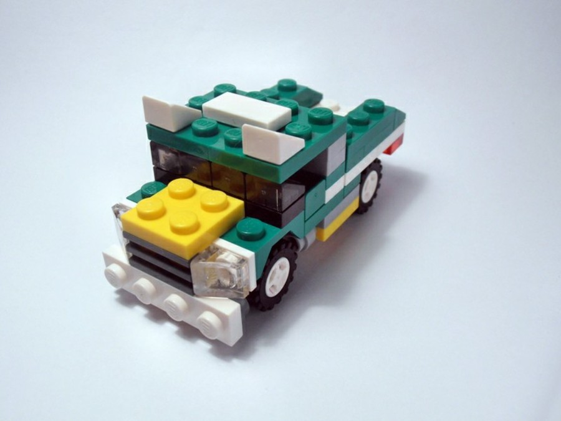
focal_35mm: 37
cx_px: 280
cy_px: 210
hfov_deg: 50.1
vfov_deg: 38.7
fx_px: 600
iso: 80
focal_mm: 6.61
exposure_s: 1/80
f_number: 3.9
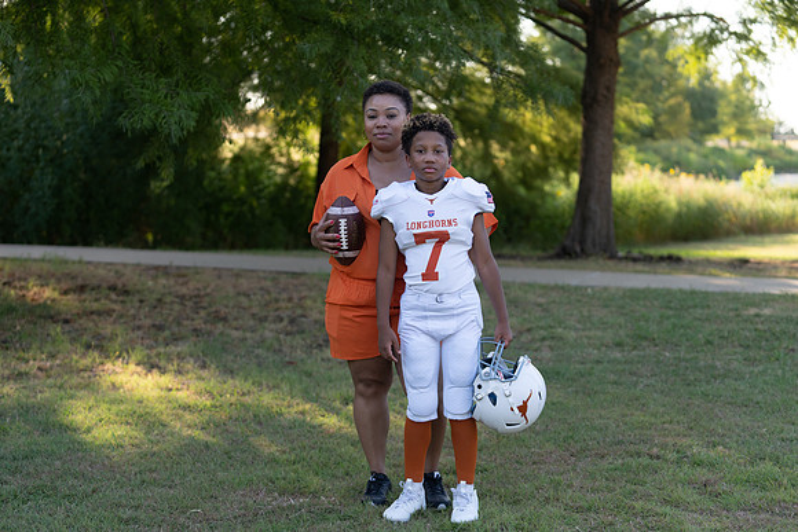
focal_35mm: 72
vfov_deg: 19.0
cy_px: 266
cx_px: 393
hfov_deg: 28.1
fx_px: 1594
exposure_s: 1/400
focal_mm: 70
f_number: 2.8
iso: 160
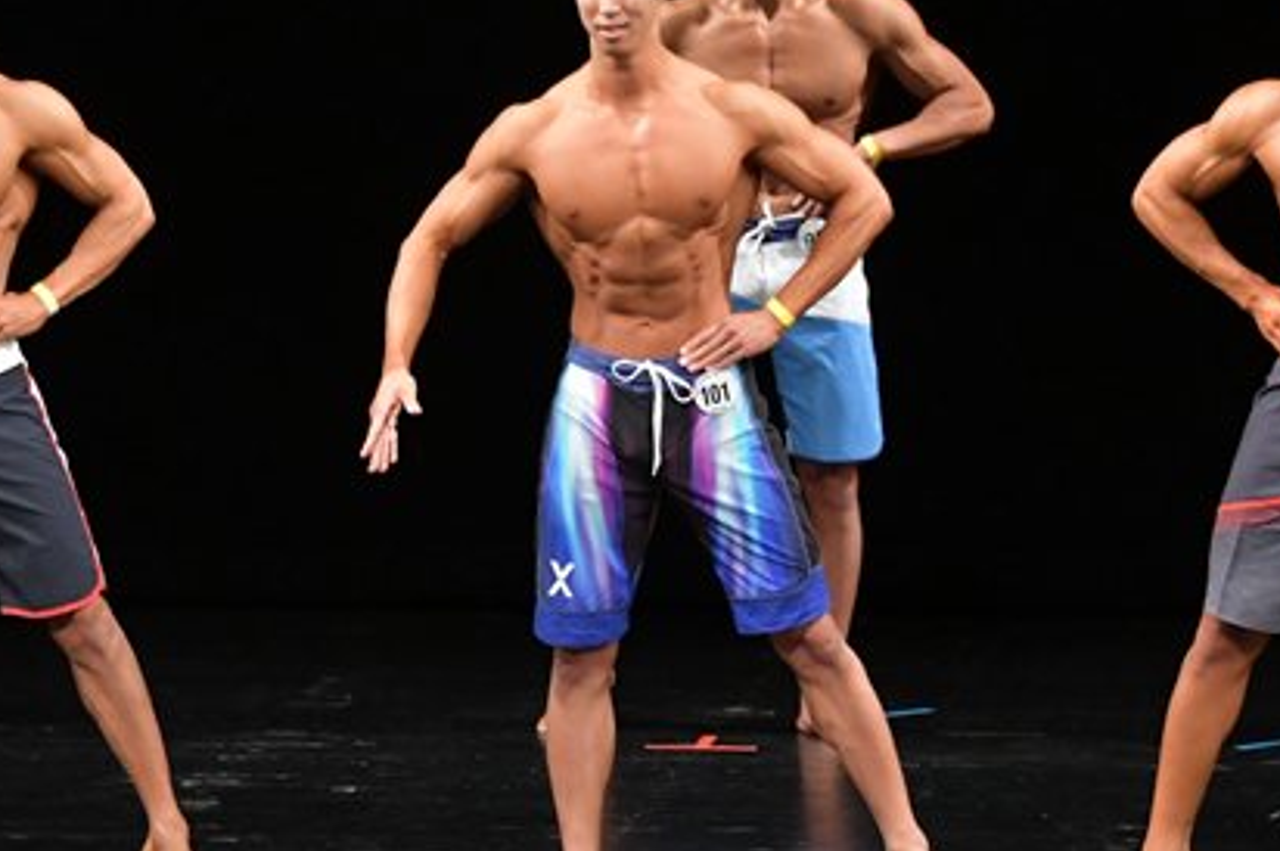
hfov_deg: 5.4
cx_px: 635
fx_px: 13500
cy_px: 422
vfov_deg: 3.6
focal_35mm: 380
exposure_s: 1/400
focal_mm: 135
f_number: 5.6
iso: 3200
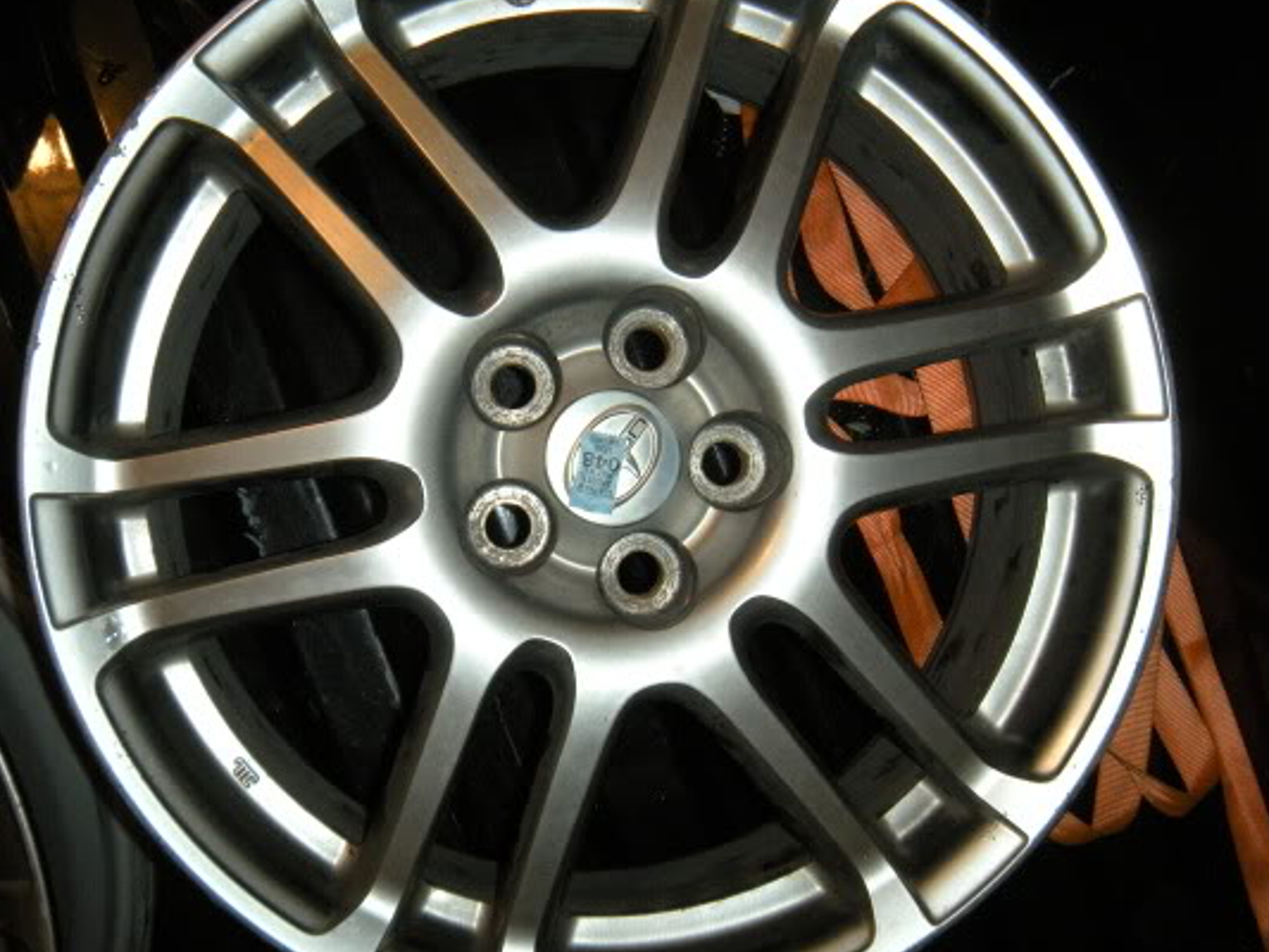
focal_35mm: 42
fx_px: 1540
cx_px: 571
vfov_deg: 34.3
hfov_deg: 44.7
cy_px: 443
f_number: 3.8
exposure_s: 1/60
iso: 200
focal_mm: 5.9
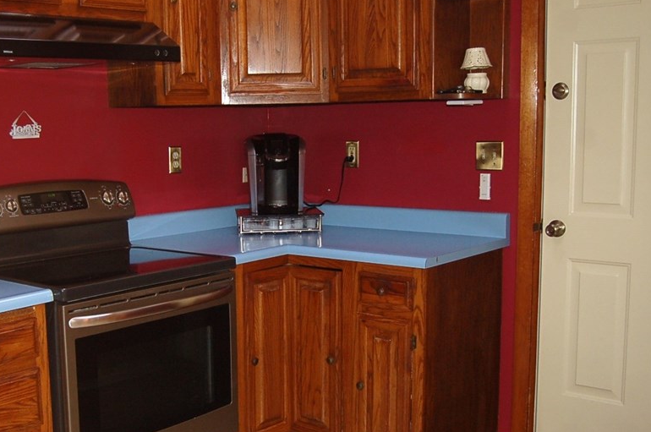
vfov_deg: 27.5
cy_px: 259
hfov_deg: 40.3
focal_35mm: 49
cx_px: 234
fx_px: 879
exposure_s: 1/60
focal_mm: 23
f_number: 3.8
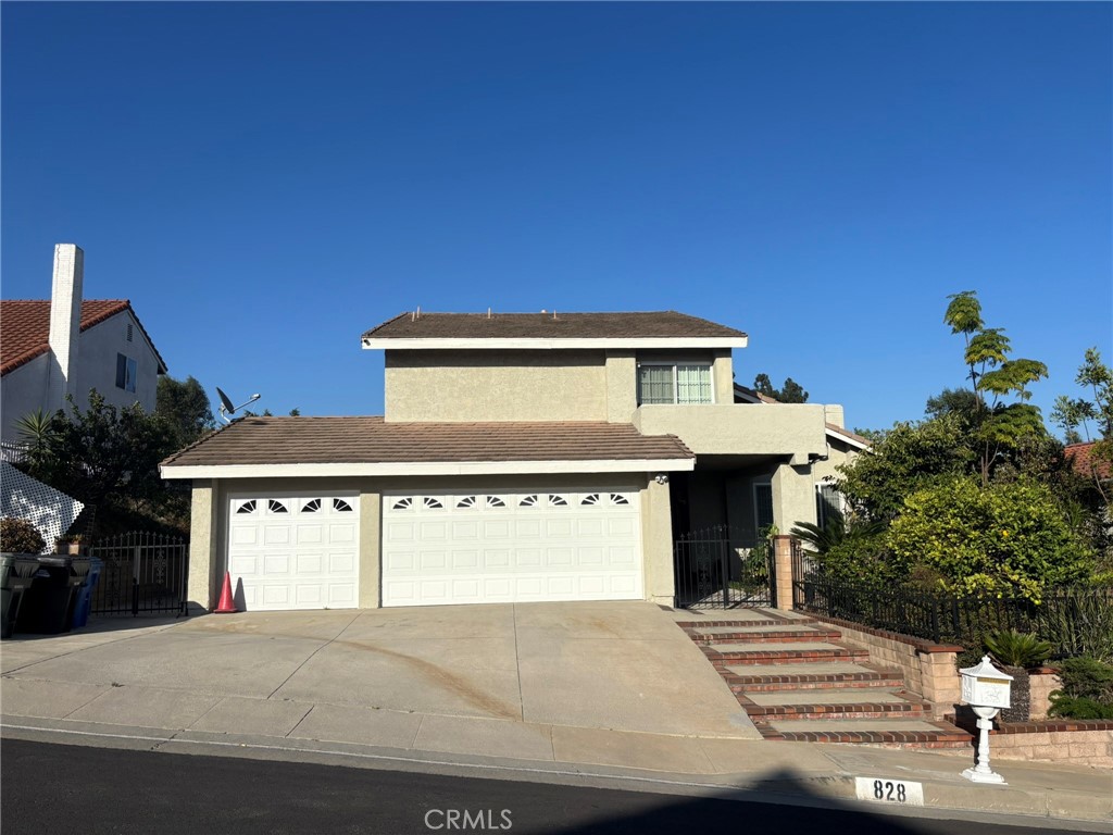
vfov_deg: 53.1
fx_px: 836
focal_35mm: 26
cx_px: 556
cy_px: 418
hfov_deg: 67.3
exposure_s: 1/5618
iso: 50
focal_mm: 5.96
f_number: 1.6
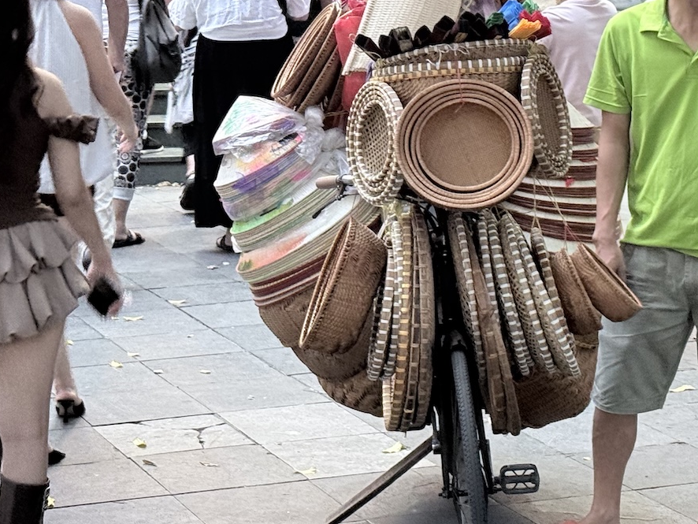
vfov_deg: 14.2
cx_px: 306
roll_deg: +0.8
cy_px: 133
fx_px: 2098
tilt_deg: -6.2
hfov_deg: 18.9
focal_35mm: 104
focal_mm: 6.76
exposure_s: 1/33
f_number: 1.78
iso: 400
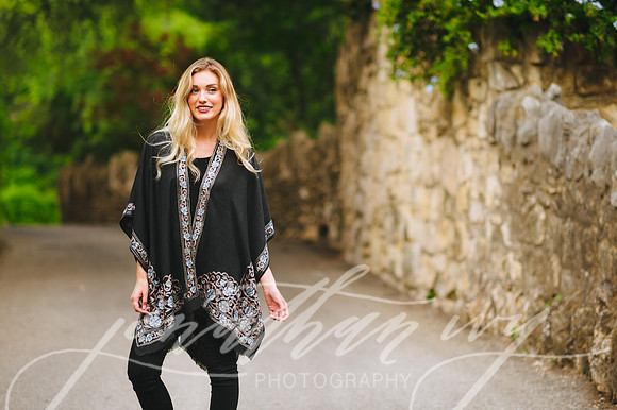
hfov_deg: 23.9
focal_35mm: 85
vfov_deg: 16.1
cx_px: 308
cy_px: 205
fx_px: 1456
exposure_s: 1/200
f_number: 2
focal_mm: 85
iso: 50
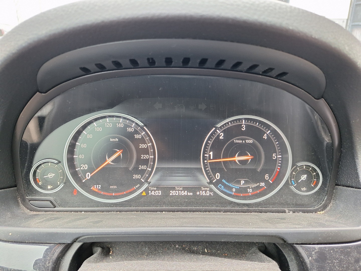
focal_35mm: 23
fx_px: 240
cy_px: 136
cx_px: 180
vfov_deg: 58.9
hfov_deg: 73.9
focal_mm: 5.54
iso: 125
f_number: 1.8
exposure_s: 1/50
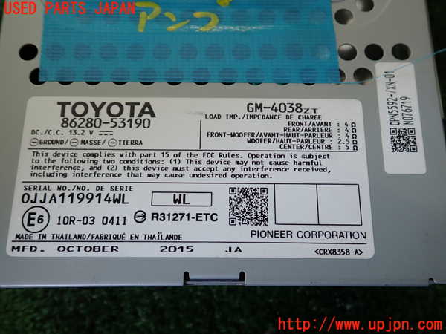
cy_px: 167
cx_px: 223
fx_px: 387
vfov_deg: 46.8
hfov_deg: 60.0
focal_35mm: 30
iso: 125
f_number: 2.3
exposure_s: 1/125
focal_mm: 5.4
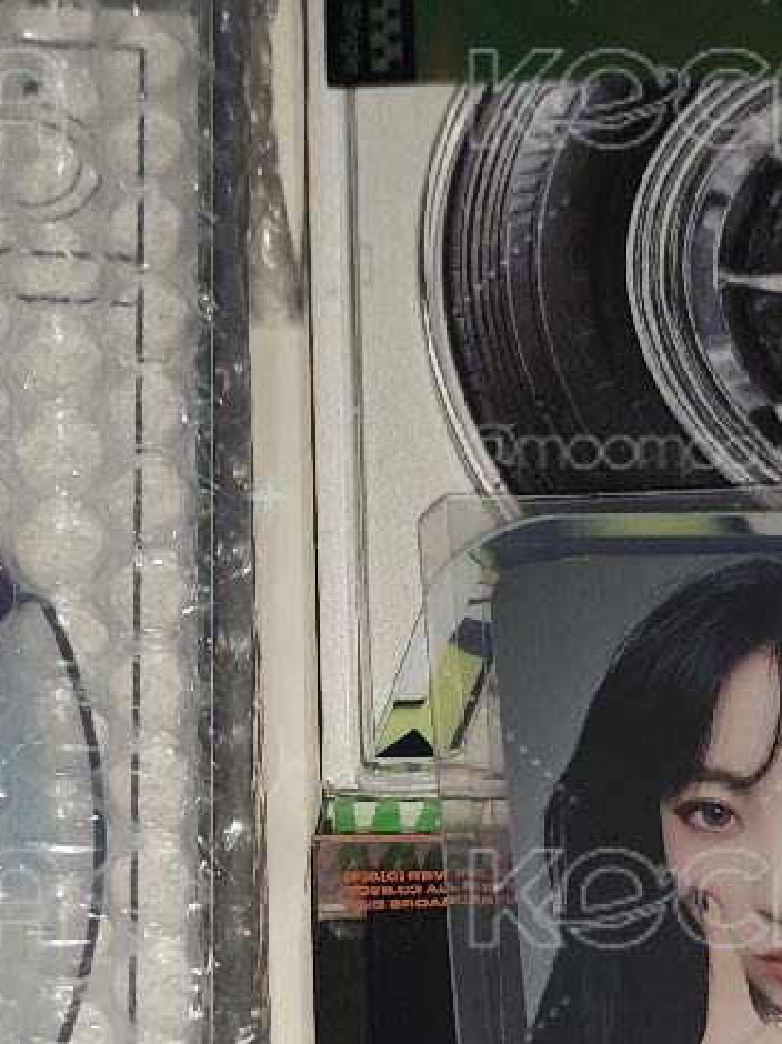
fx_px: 2834
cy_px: 1028
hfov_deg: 15.7
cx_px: 269
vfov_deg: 20.3
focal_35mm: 94
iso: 320
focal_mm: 6.19
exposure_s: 1/60
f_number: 1.65
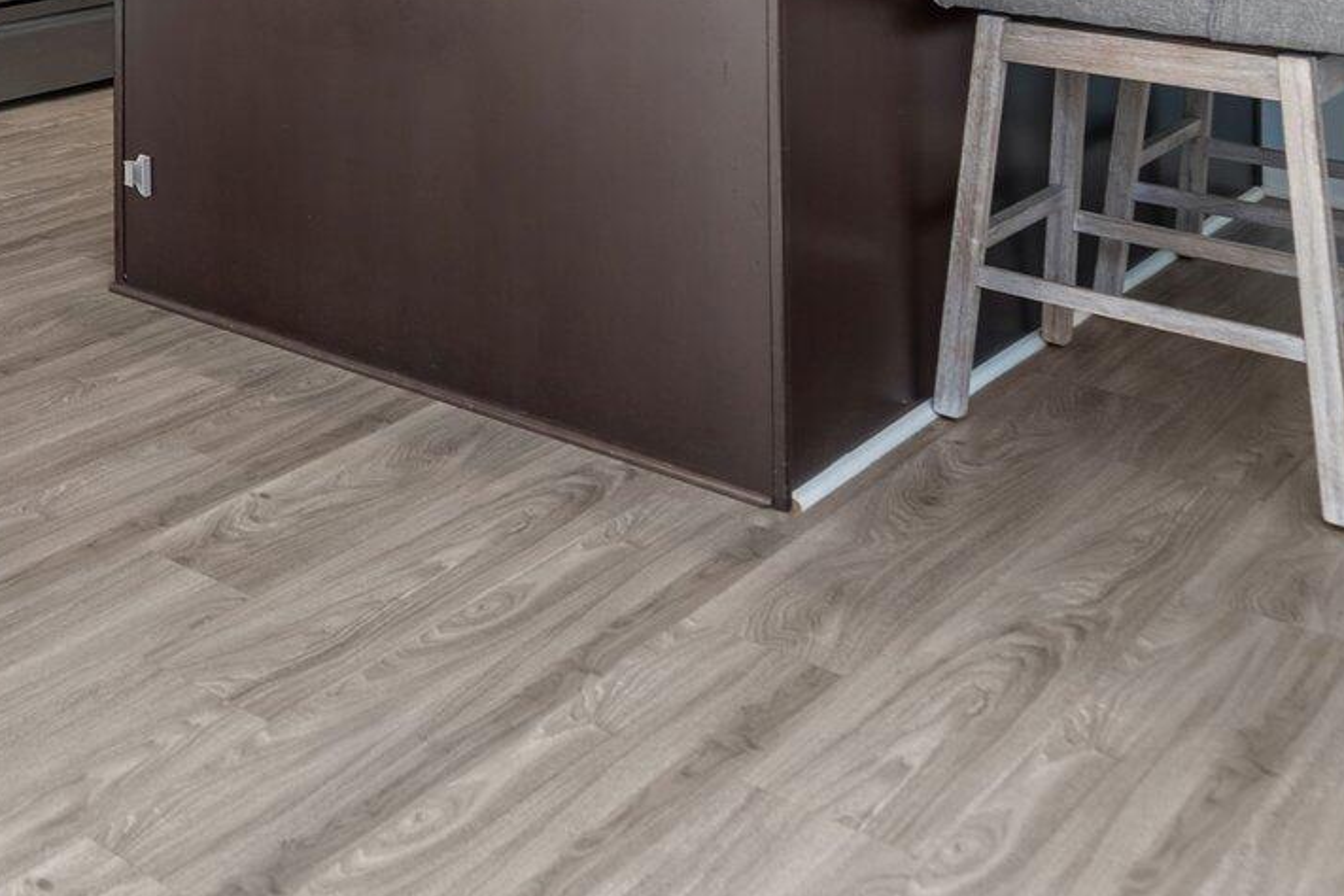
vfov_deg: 23.3
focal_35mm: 49
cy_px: -370
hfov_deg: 33.1
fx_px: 1829
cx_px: -267
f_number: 4
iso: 320
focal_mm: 17
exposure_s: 1/8
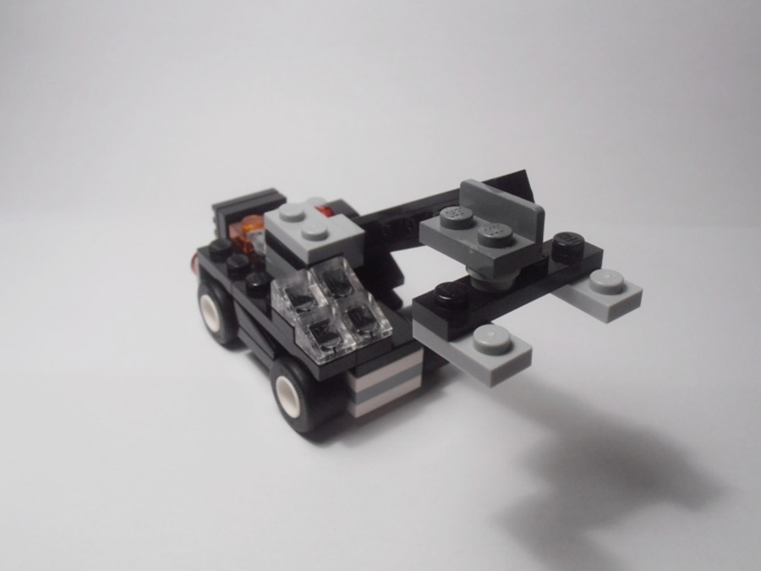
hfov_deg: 50.1
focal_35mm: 37
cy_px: 286
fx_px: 813
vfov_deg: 38.7
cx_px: 380
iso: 80
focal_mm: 6.61
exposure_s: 1/80
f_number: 3.9
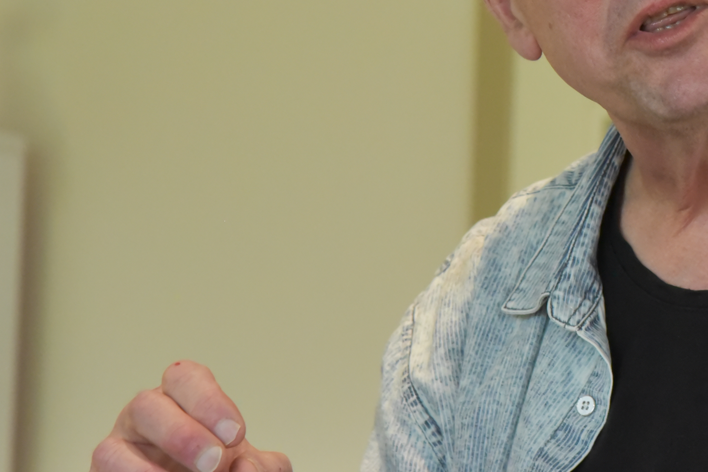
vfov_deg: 4.9
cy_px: -10
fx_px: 5548
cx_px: 708
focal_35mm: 282
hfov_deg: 7.3
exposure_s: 1/200
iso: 8000
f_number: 7.1
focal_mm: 120
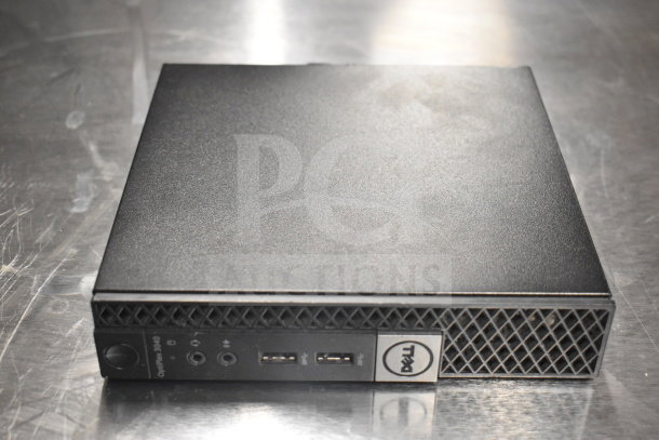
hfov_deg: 38.9
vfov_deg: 26.5
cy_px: 220
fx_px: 934
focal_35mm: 51
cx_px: 330
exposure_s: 1/50
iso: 4000
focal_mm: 34
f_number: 4.5
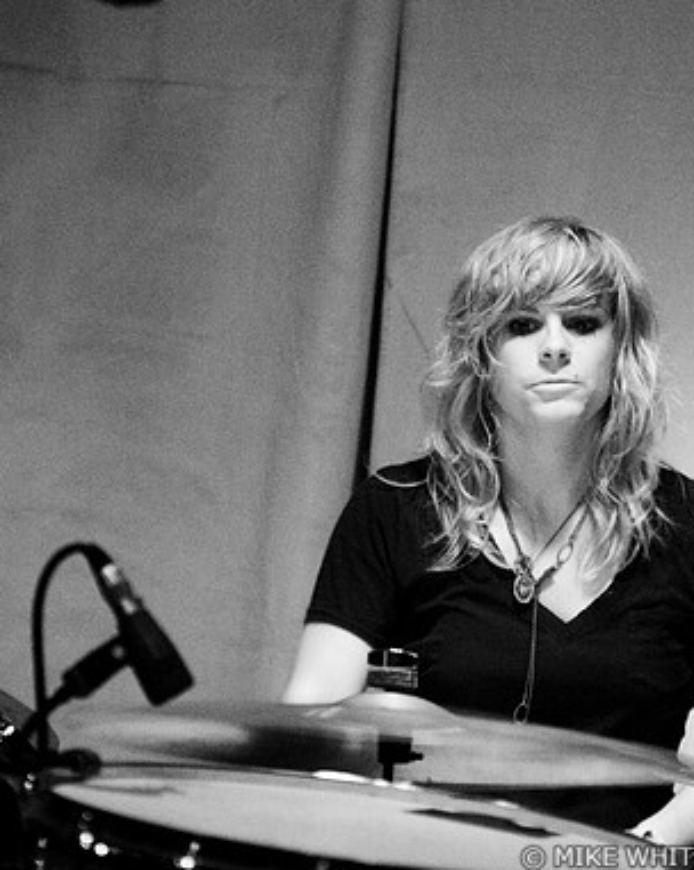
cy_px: 437
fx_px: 3857
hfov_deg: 10.3
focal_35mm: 150
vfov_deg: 12.9
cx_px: 365
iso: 1000
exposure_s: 1/50
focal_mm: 70
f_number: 2.8
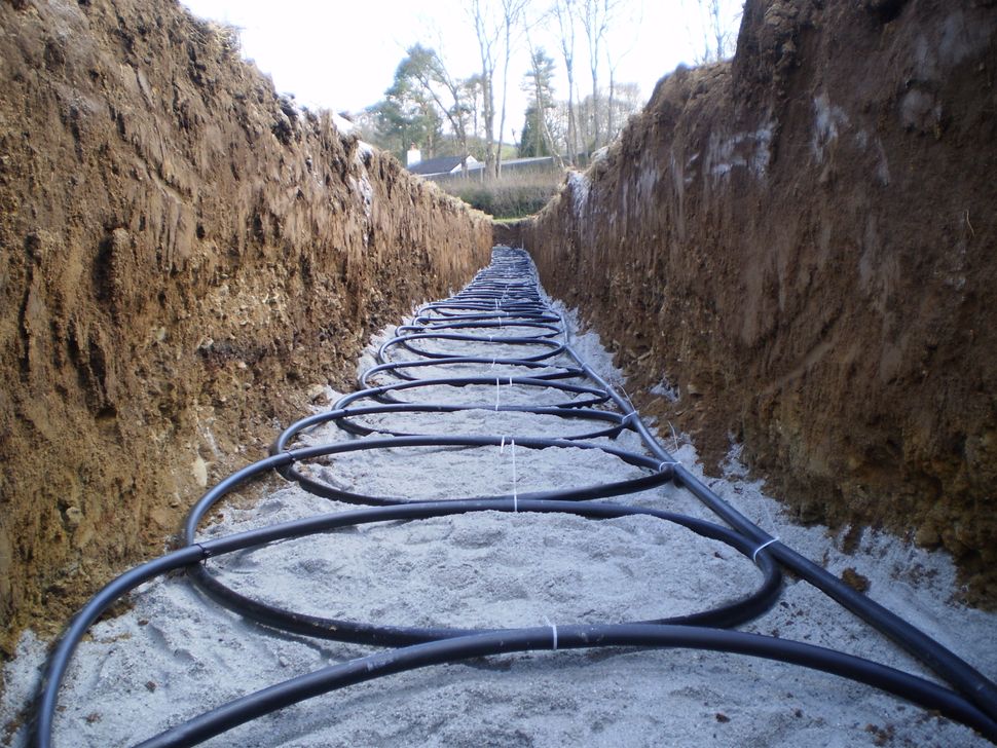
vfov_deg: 39.7
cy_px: 374
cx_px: 498
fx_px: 1037
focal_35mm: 36
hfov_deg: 51.3
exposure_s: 1/80
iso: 64
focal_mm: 6.3
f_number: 3.1
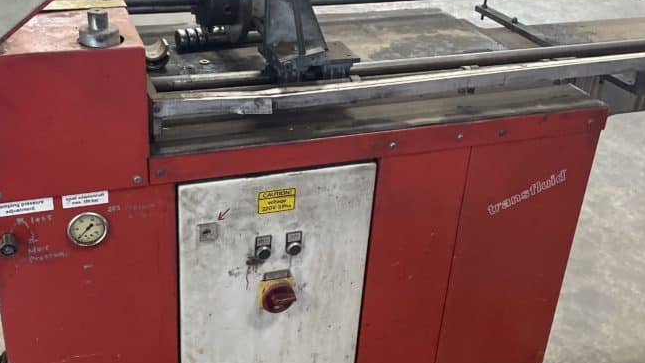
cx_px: 287
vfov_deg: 26.5
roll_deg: -3.3
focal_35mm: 45
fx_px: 770
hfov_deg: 45.4
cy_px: 162
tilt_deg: -27.9
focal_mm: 4.2
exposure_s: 1/40
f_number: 1.6
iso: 400
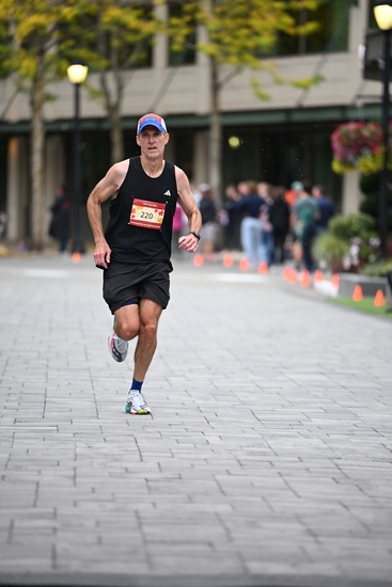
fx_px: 3264
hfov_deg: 6.9
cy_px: 294
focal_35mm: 200
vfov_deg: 10.3
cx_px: 196
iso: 1250
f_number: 2.8
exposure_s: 1/1600
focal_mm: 200
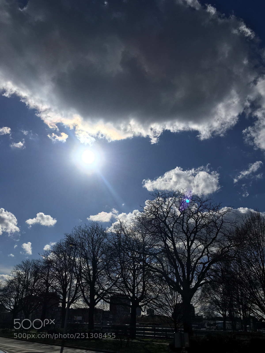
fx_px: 296
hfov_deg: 48.2
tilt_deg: +25.6
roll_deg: -1.3
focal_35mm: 29
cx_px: 132
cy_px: 176
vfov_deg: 61.7
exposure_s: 1/12821
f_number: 2.2
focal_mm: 4.15
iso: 25
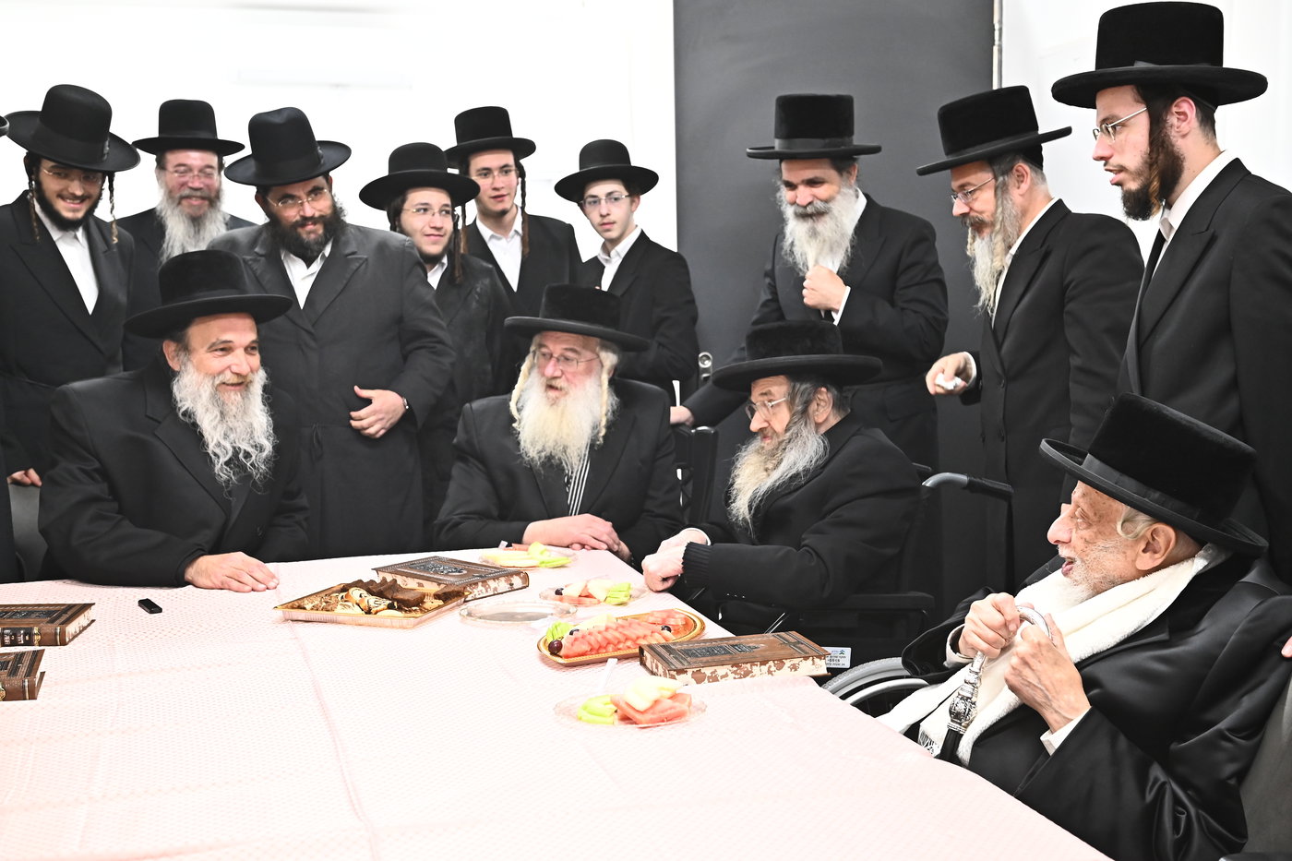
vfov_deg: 29.9
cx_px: 646
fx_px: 1615
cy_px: 430
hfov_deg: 43.6
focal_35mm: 45
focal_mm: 45
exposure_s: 1/125
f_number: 5
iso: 3200
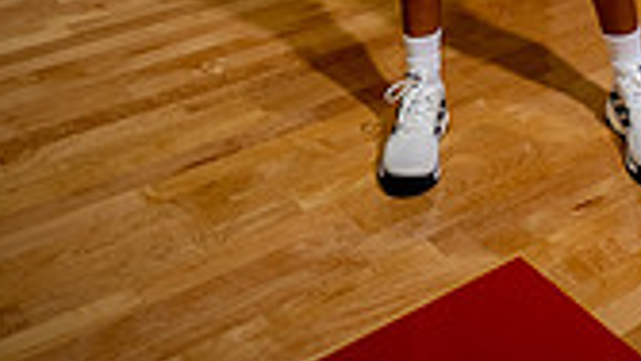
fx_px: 1156
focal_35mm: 68
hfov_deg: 30.3
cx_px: 509
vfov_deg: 13.4
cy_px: -492
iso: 400
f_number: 1.4
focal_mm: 24
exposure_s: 1/640
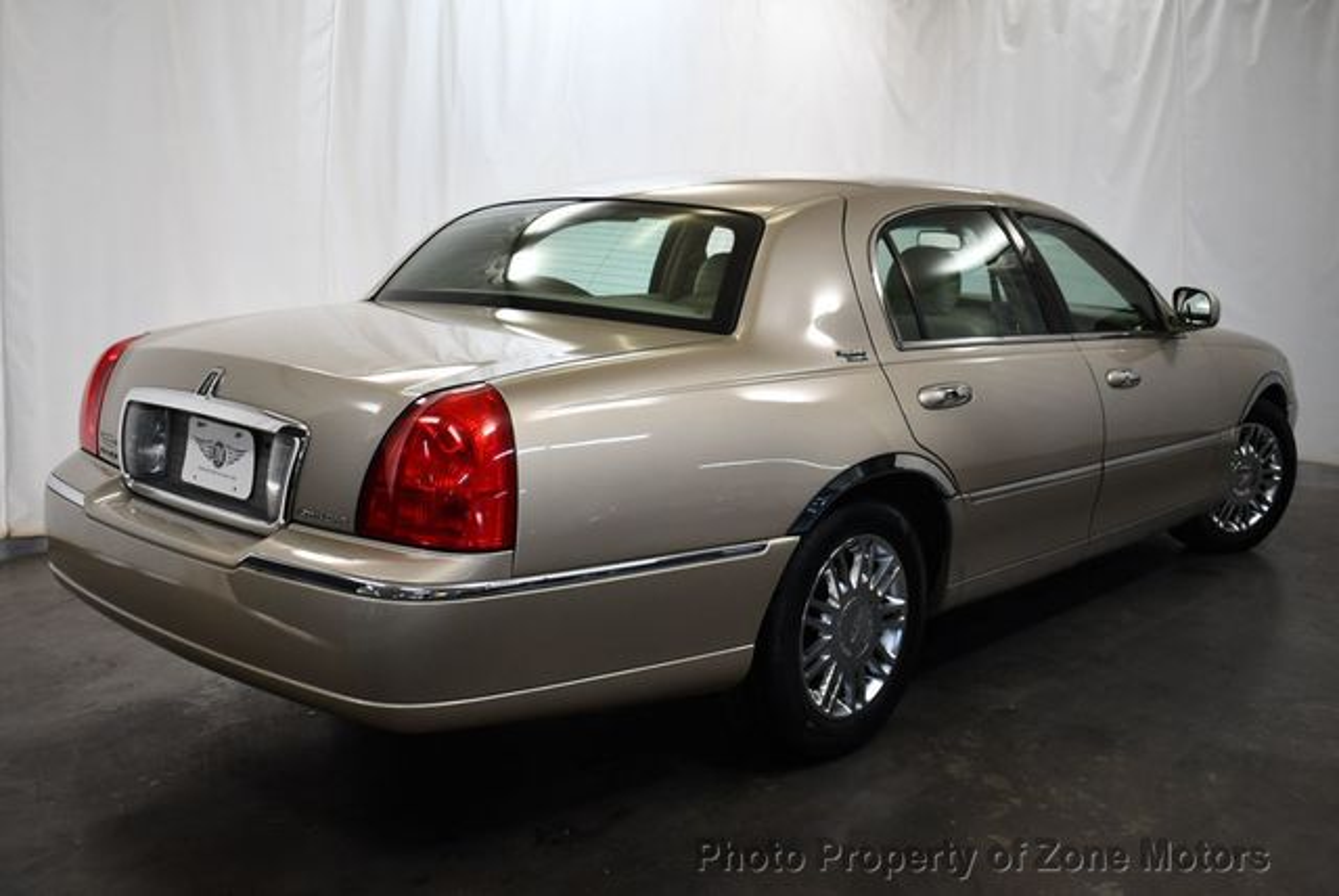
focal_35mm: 36
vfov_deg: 36.9
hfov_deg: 53.1
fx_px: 1340
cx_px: 670
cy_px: 448
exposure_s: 1/250
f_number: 3.5
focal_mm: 18
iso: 640
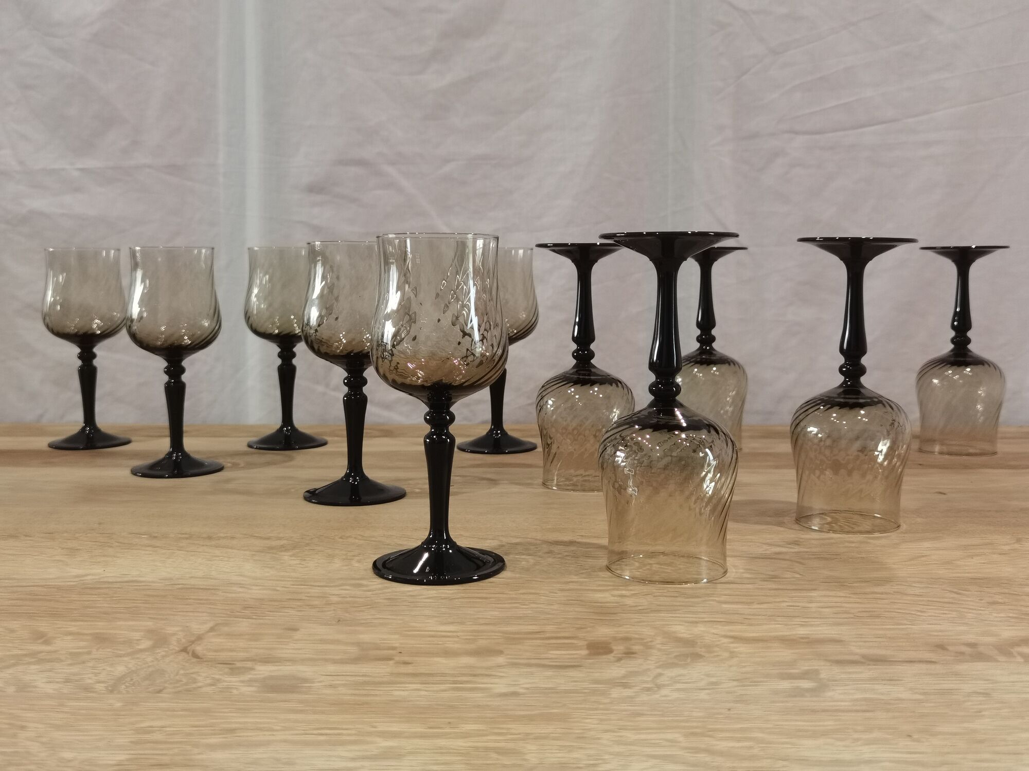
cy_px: 386
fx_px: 1070
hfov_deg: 51.4
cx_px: 514
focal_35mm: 36
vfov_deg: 39.7
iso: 200
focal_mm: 6.71
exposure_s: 1/100
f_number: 1.9
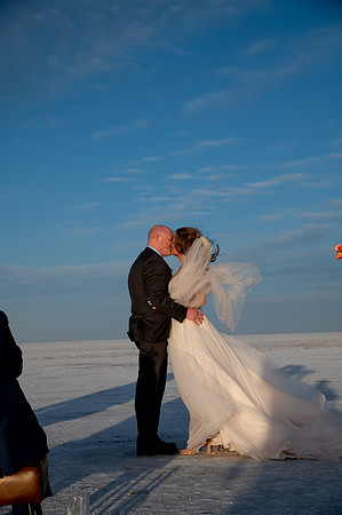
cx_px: 171
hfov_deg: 19.4
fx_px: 1000
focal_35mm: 70
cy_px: 258
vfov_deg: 28.9
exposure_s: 1/400
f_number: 8
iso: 200
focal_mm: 70
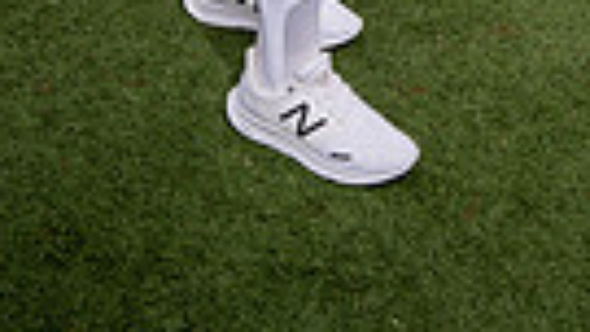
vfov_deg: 9.8
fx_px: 1643
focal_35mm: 105
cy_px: -537
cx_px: 393
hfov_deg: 20.3
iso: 100
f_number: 8
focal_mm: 30
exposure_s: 1/250
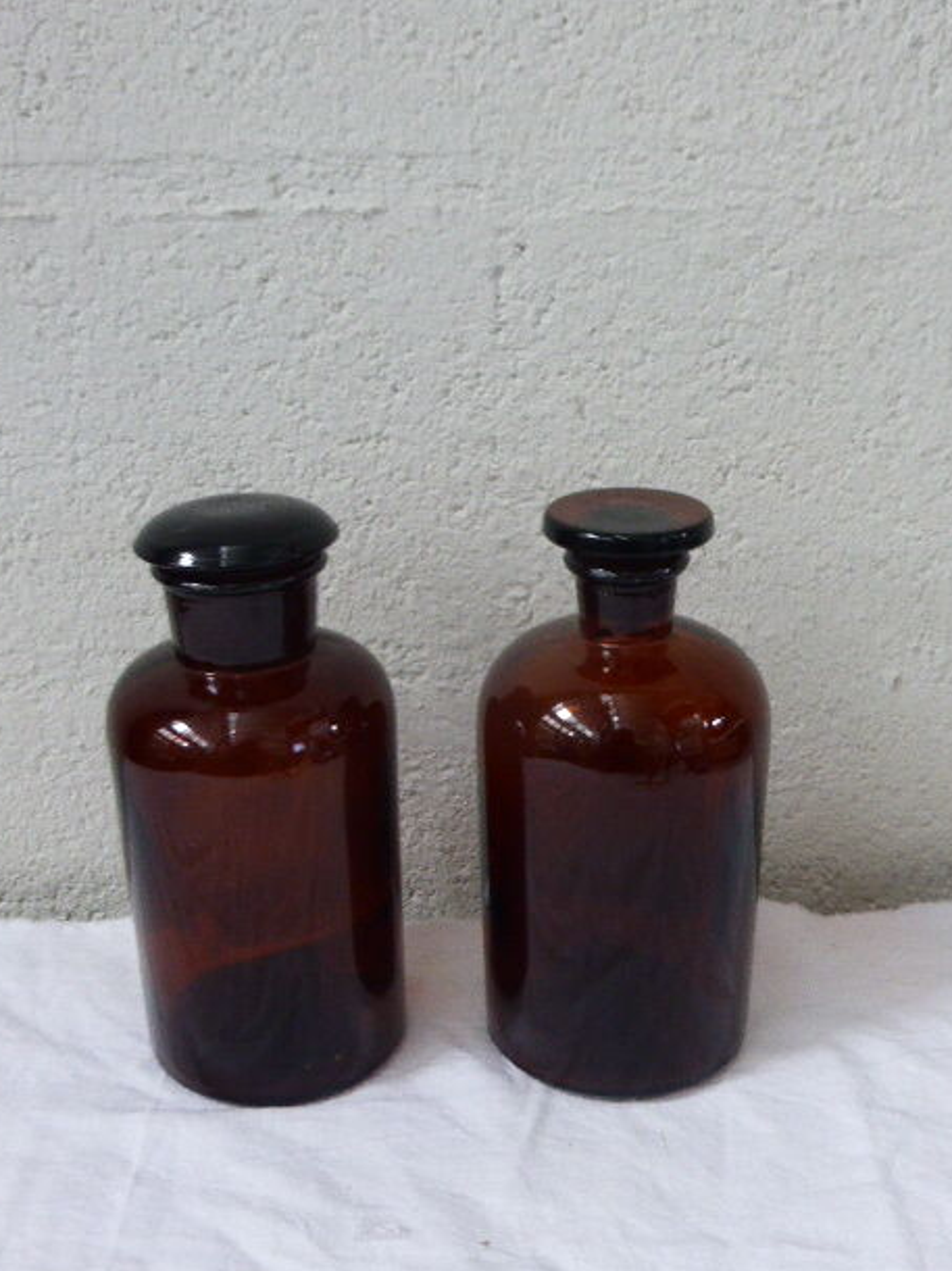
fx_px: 1541
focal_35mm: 42
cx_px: 469
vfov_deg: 44.8
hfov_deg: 34.3
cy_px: 613
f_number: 3.9
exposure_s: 1/20
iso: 400
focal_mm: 6.9
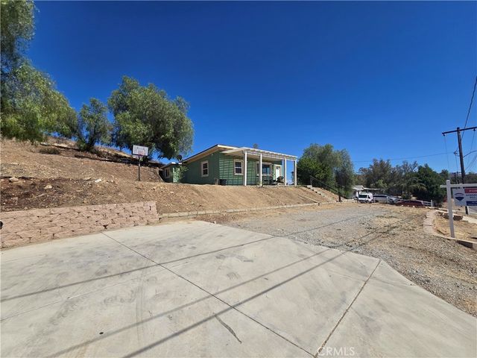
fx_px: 179
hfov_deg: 106.2
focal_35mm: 13
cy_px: 179
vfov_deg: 89.9
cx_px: 238
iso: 50
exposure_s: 1/3747
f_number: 2.2
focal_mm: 2.2
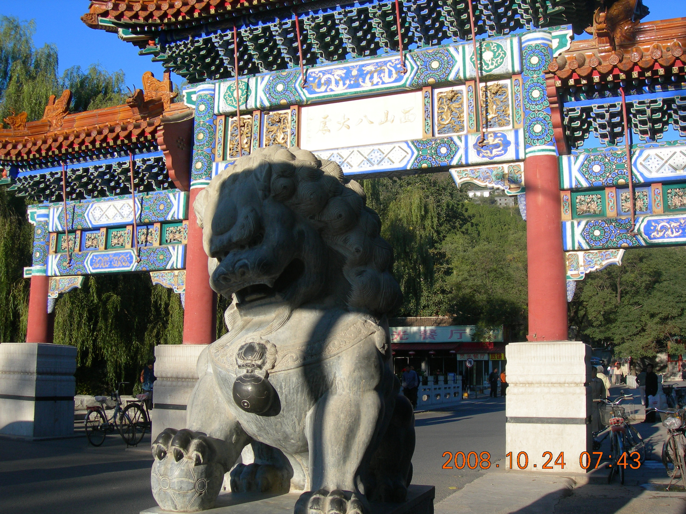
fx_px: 753
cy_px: 257
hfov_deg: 49.0
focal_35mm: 38
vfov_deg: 37.7
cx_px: 343
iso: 50
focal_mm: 7.8
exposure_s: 1/268
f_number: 4.8
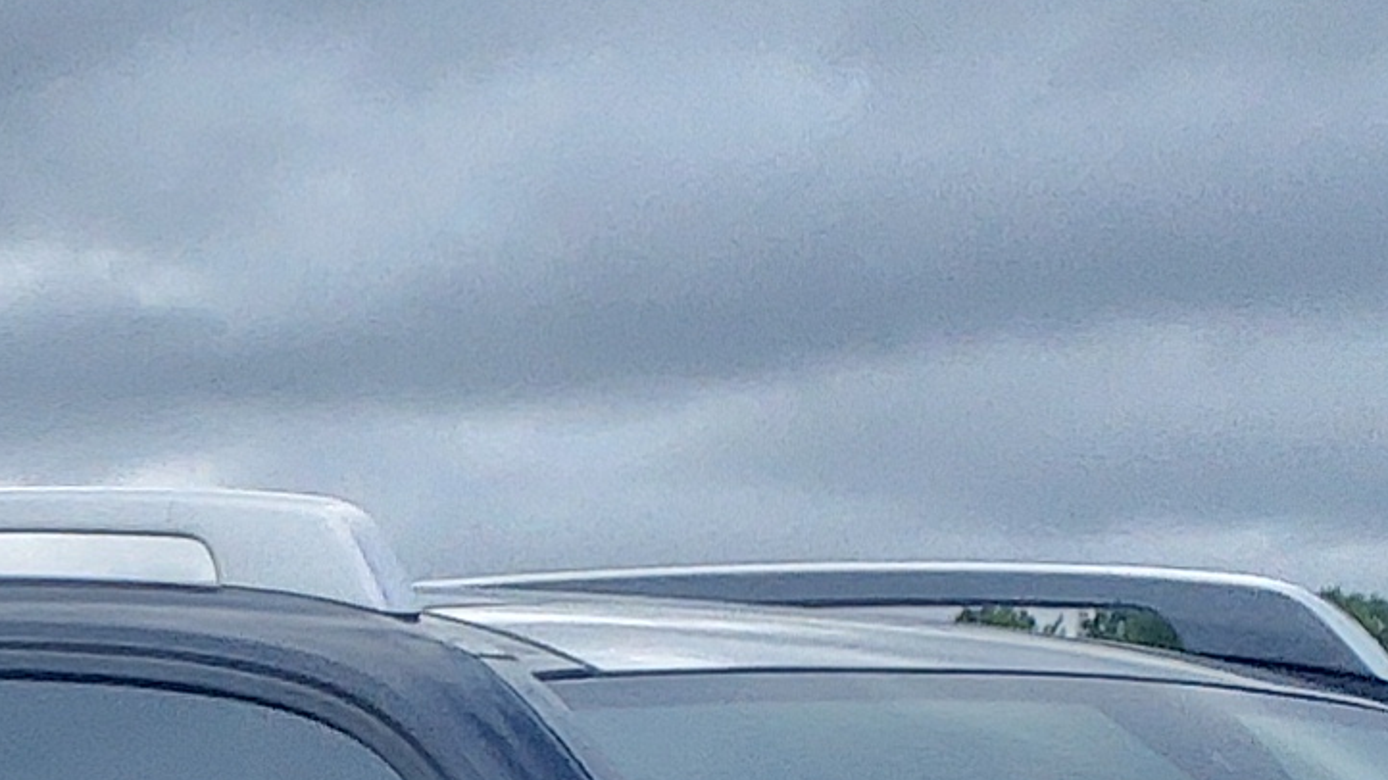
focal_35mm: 162
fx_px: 5962
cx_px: -1669
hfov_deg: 11.5
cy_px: 2857
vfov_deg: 6.4
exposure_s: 1/274
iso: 40
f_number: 1.9
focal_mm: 3.58
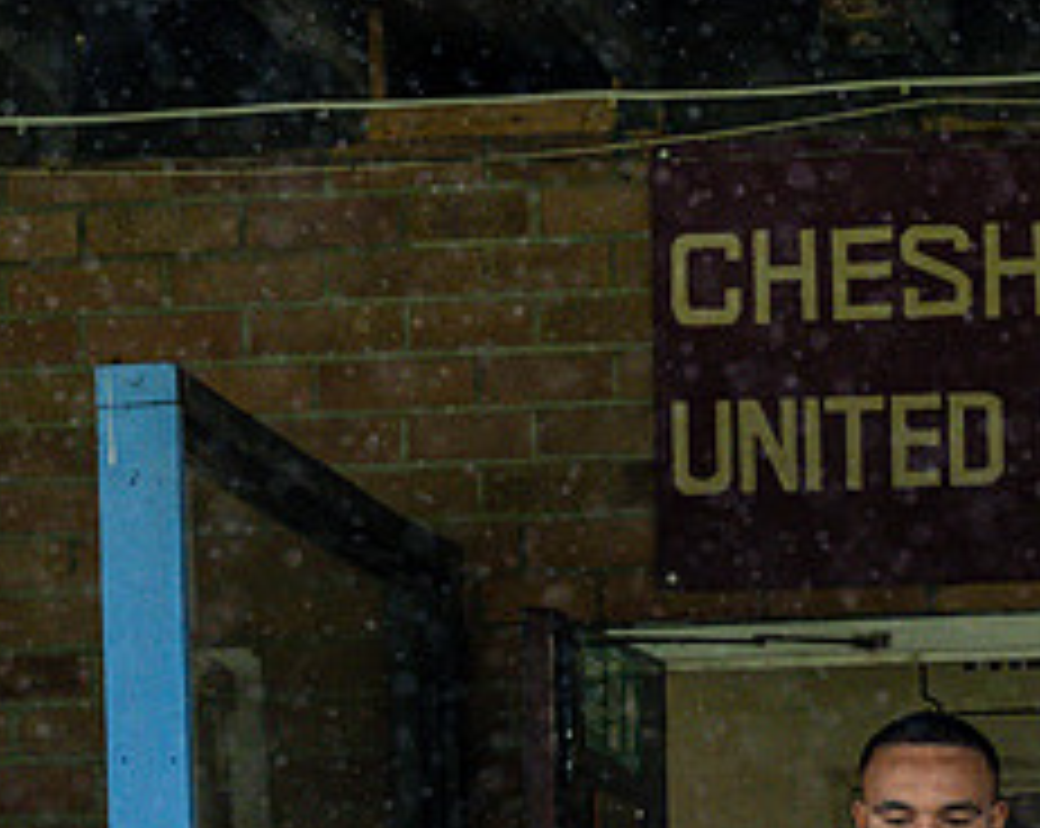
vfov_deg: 2.3
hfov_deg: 2.9
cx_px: 1166
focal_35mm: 679
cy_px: 1004
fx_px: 20864
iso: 800
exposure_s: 1/800
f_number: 5
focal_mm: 165
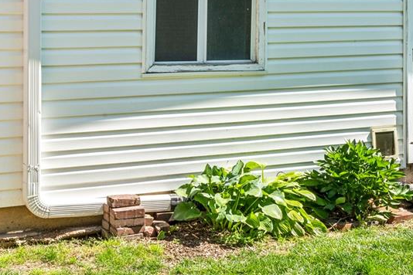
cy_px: 12
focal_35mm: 69
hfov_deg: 29.1
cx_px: 145
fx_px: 792
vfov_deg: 19.3
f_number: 22
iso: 100
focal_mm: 24
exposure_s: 1/25
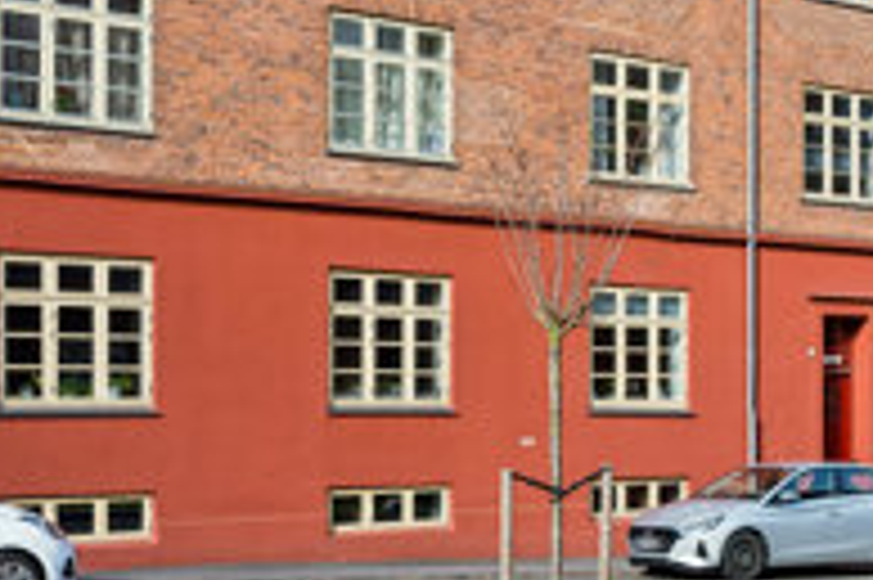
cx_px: 670
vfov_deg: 21.4
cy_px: 65
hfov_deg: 31.7
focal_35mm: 62
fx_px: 1502
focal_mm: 30
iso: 125
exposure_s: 1/320
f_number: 6.3
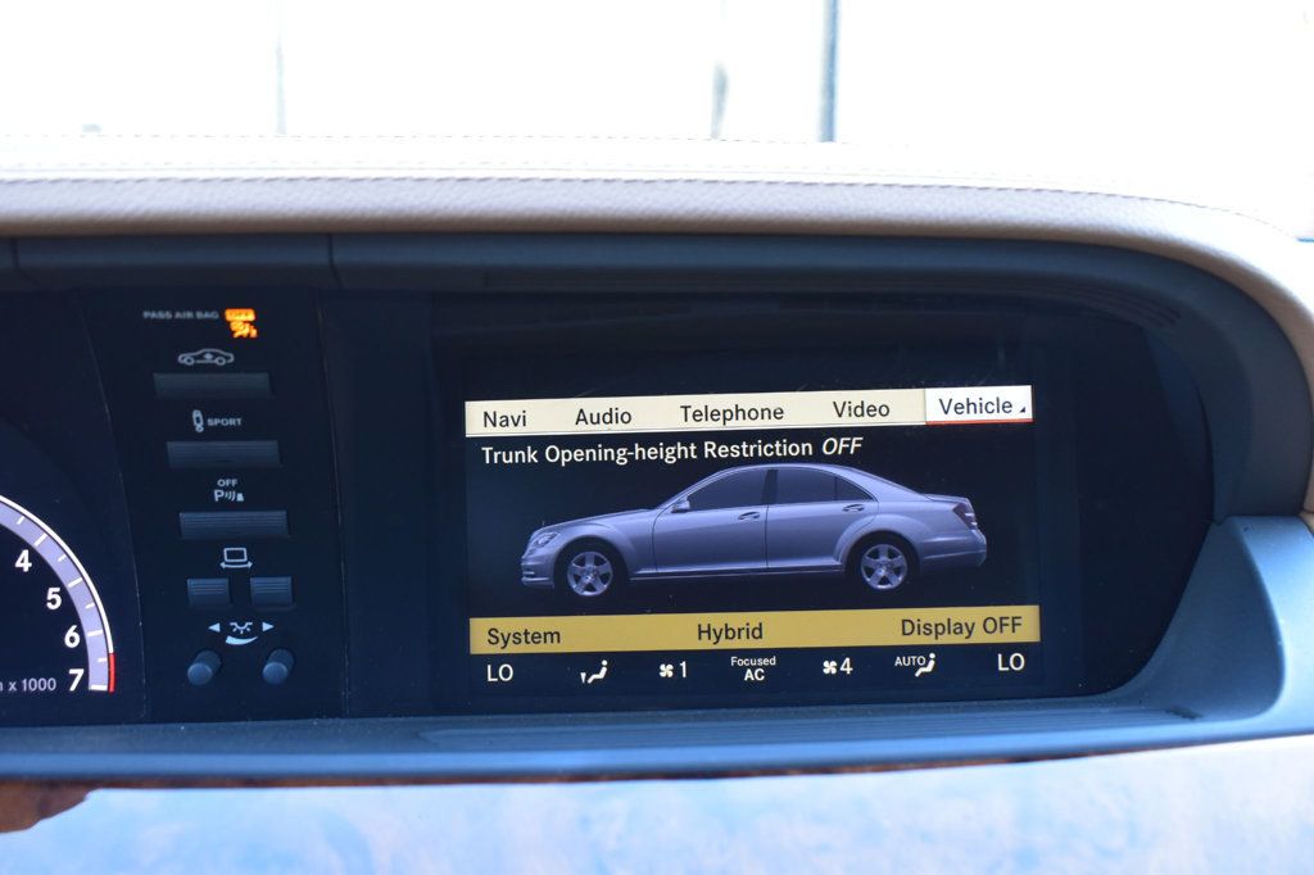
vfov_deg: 33.0
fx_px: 1478
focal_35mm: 40
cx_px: 657
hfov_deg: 47.9
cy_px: 438
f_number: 6.3
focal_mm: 27
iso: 640
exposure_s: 1/15
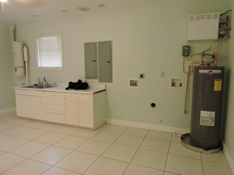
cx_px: 117
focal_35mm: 24
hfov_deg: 71.6
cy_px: 88
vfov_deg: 56.8
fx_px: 162
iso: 400
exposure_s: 1/25
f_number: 3.3
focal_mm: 4.3
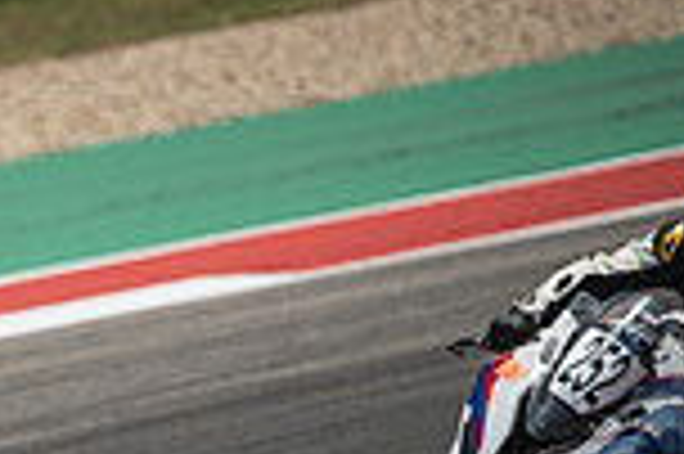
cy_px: 798
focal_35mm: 1144
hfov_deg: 1.8
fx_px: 21712
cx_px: -540
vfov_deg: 1.2
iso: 125
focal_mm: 200
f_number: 3.2
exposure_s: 1/2000
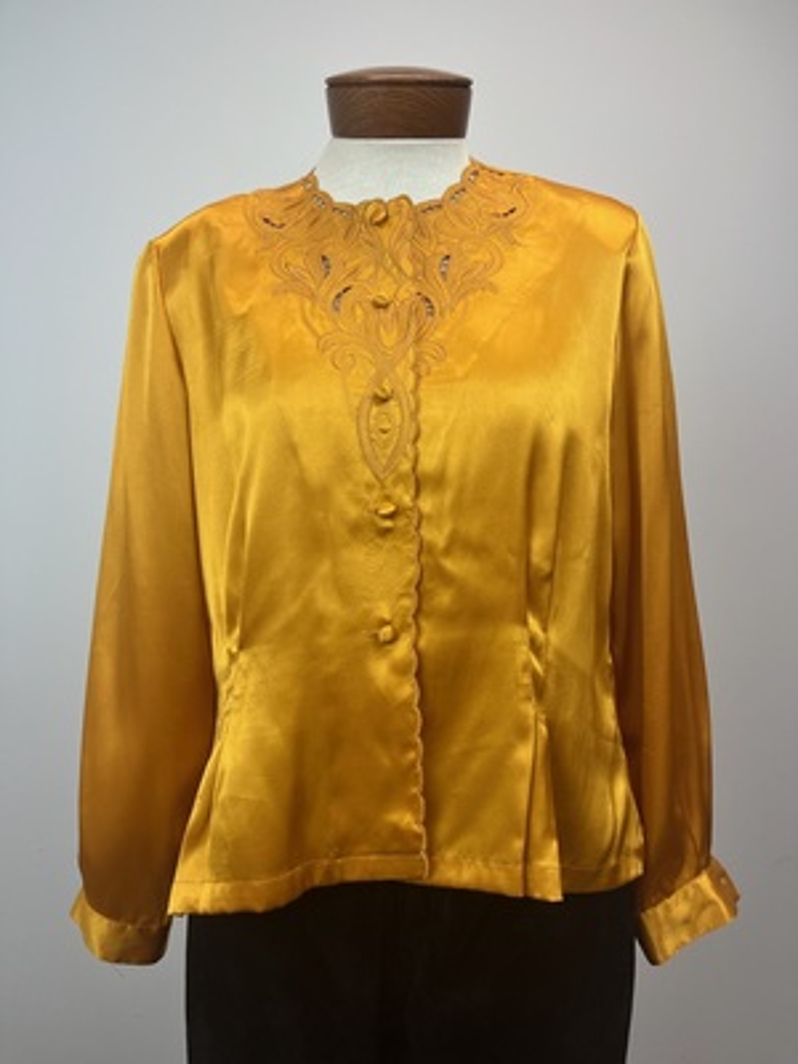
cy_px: 532
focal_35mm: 26
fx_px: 799
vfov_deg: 67.3
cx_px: 399
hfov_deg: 53.1
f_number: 1.6
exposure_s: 1/363
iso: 50
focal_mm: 5.1
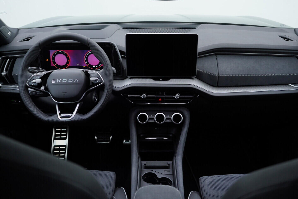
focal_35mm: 36
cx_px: 149
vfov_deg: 36.9
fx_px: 298
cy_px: 100
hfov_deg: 53.1
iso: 125
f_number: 3.2
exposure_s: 1/40
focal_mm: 24
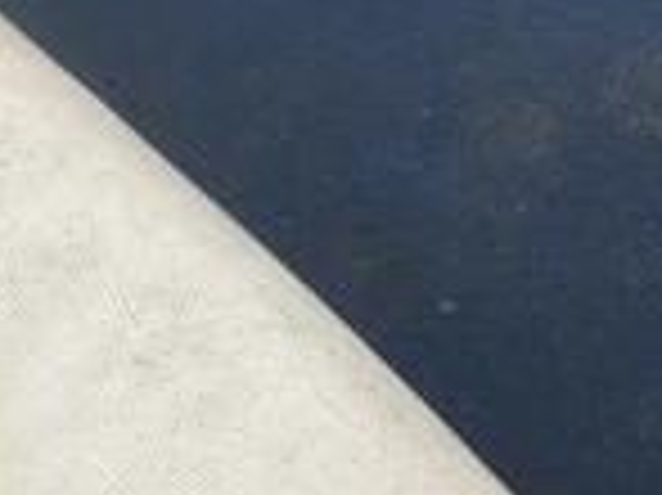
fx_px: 1510
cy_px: 22
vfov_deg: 18.2
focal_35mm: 79
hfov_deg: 24.3
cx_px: 531
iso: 25
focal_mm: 3
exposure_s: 1/1675
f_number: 1.8
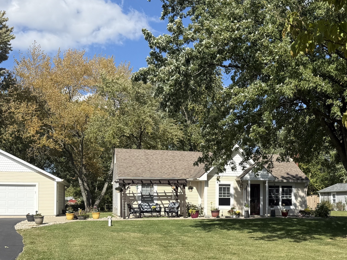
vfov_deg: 29.8
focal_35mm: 48
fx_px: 481
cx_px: 221
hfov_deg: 39.3
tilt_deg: +2.3
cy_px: 193
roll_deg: -0.4
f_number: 1.78
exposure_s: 1/4673
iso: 80
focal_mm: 6.76
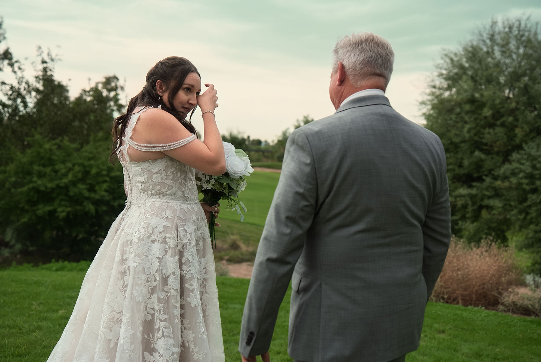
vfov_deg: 28.1
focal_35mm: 48
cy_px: 181
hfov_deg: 41.1
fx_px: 722
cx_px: 270
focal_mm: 48
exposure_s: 1/160
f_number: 4
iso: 125
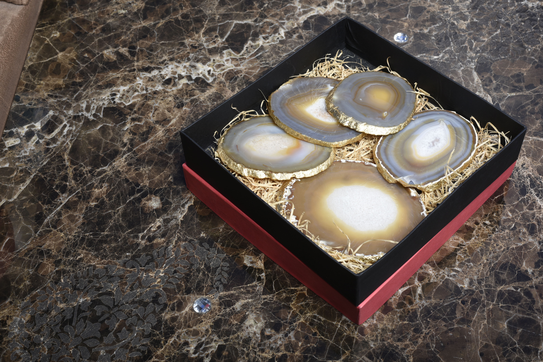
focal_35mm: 50
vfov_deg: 27.0
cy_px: 181
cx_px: 272
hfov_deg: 39.6
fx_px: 754
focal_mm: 50
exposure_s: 1/200
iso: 125
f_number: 10
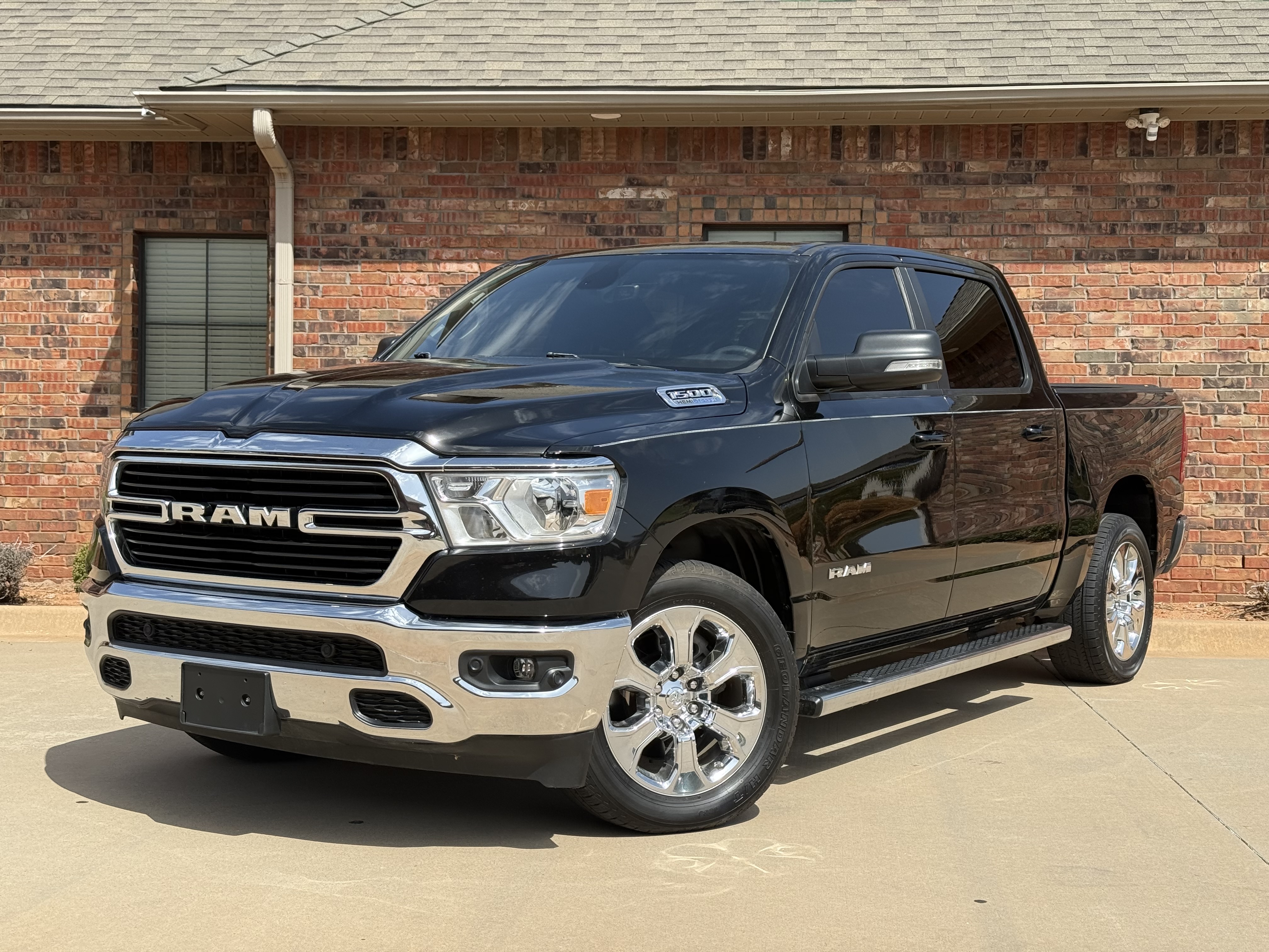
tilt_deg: +0.1
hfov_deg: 39.7
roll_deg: -1.0
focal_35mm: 48
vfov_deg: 30.3
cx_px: 634
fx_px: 1760
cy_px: 476
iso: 100
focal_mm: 6.76
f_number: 1.78
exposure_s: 1/3378
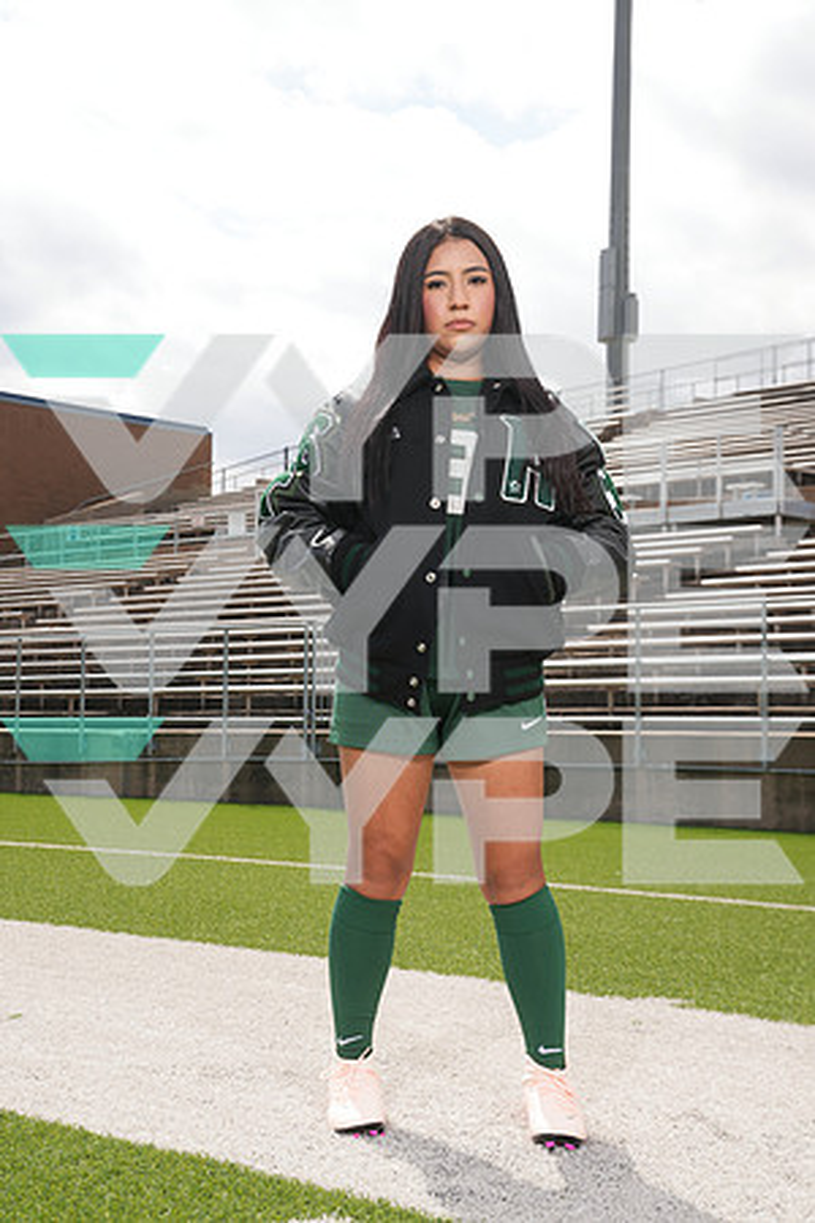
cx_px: 408
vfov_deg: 37.5
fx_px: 1800
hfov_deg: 25.5
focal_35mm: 53
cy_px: 612
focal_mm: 53
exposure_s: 1/200
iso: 125
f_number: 9
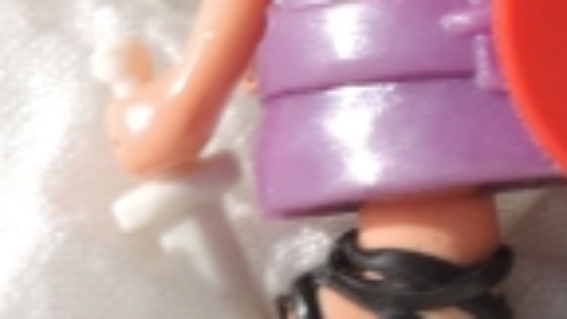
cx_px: 713
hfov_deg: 13.8
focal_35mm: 150
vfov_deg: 8.0
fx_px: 2255
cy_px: -134
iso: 80
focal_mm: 5.8
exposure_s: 1/1250
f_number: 3.2
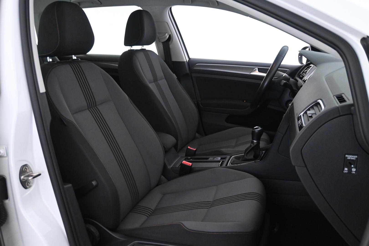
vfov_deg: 40.8
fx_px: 331
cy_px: 123
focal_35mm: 32
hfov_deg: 58.3
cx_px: 184
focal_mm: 21.5
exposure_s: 1/30
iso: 1800
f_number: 4
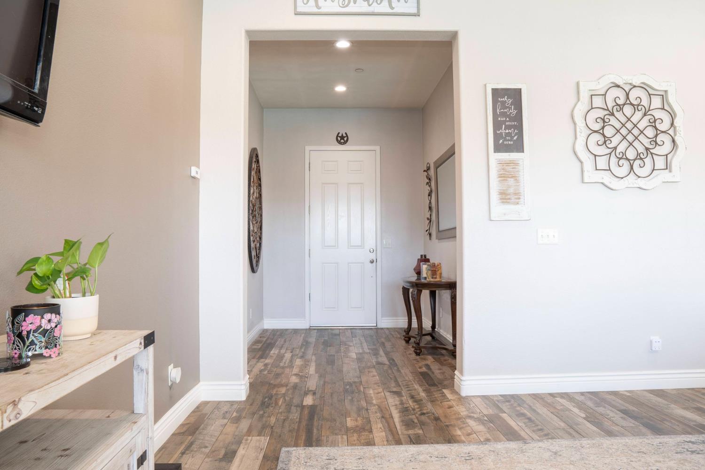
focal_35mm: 24
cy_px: 235
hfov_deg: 73.7
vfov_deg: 53.1
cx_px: 352
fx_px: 470
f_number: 11
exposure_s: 1
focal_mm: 16
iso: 100
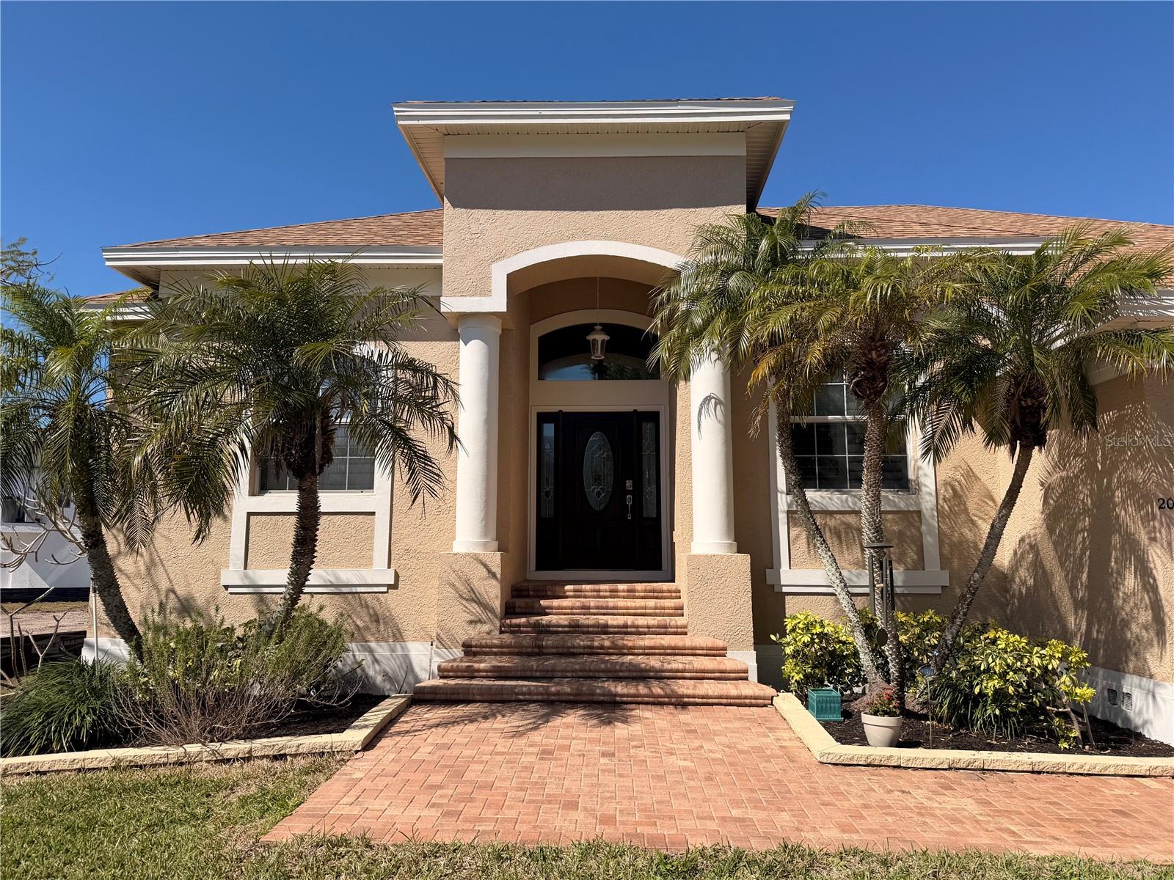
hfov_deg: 71.6
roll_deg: -0.4
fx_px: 814
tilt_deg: +7.6
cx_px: 587
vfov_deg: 56.8
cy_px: 440
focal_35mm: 24
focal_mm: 6.76
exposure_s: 1/5714
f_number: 1.78
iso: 80
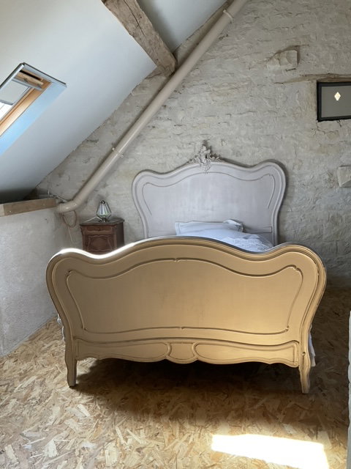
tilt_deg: -8.6
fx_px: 392
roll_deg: +3.3
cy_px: 234
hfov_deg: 48.2
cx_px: 176
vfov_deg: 61.7
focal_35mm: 29
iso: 80
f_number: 1.8
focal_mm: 3
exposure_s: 1/60
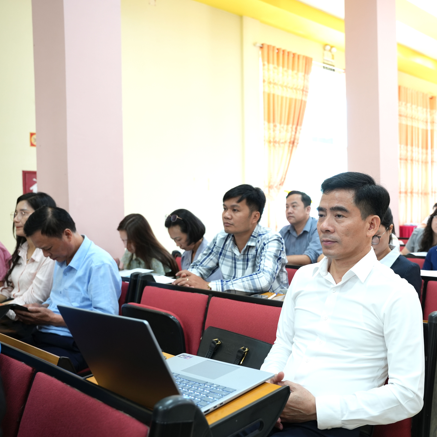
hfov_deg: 43.8
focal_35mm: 37
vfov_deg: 44.8
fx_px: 530
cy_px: 218
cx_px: 310
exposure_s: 1/60
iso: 800
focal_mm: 29.1
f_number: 4
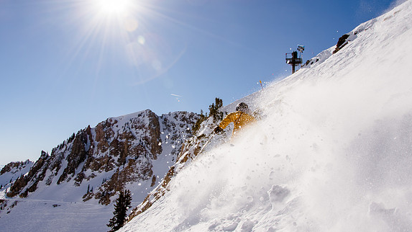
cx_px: 194
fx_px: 350
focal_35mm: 32
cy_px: 112
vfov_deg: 36.6
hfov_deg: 61.0
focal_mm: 18
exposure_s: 1/500
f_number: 10
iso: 160
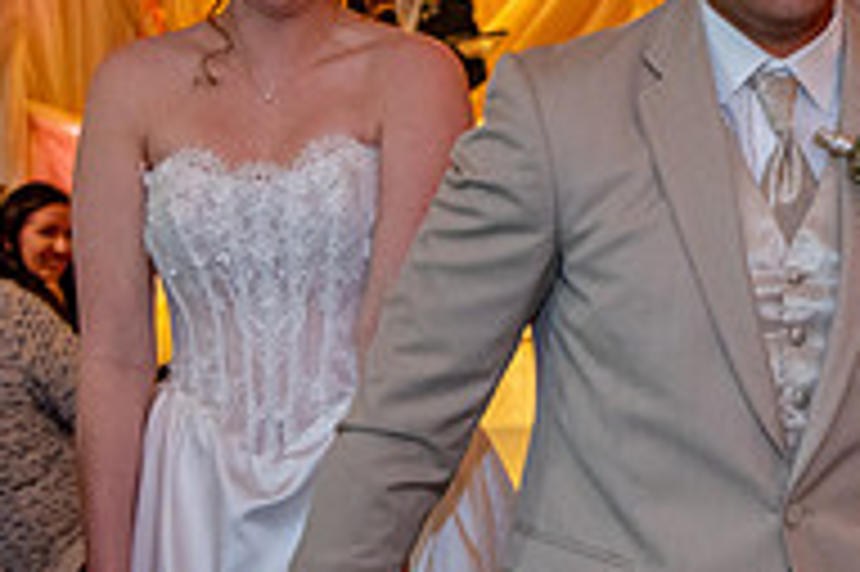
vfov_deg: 13.2
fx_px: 2458
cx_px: 576
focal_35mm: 103
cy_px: 176
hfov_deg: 19.8
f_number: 4.5
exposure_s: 1/160
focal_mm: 34
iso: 2500
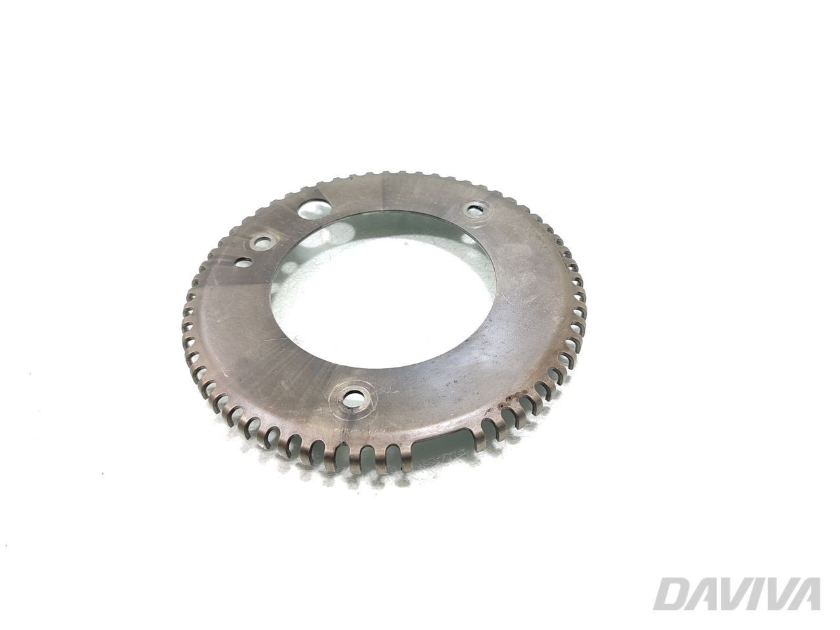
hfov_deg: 71.6
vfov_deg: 56.8
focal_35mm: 24
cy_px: 315
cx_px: 420
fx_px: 582
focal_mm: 5.89
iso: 200
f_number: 1.89
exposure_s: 1/100
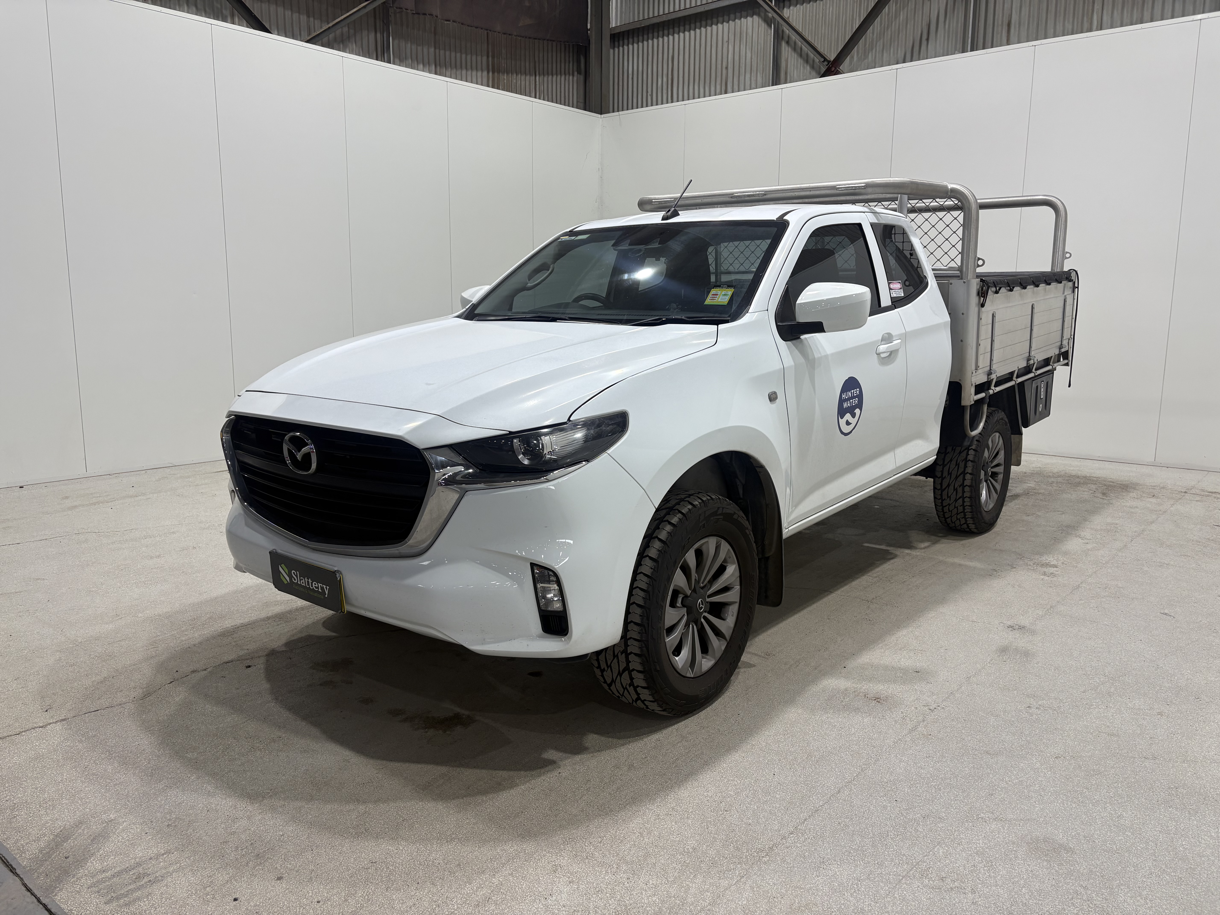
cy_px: 458
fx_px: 916
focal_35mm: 26
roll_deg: -0.5
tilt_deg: -8.9
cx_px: 610
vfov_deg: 53.1
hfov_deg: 67.3
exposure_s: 1/100
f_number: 1.6
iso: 64
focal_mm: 5.96
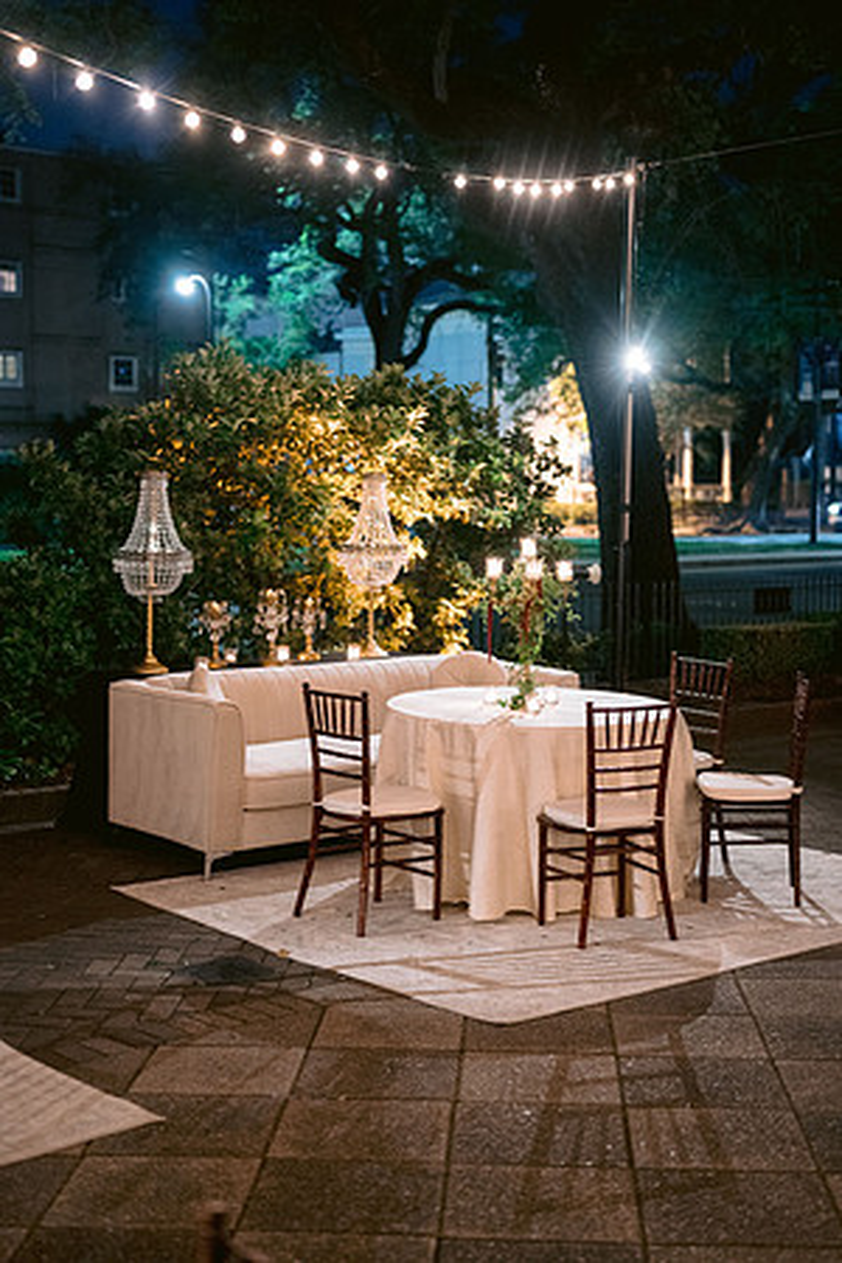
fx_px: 1754
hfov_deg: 27.0
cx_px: 421
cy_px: 632
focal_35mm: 50
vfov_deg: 39.6
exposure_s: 1/40
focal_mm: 50
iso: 1600
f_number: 2.2
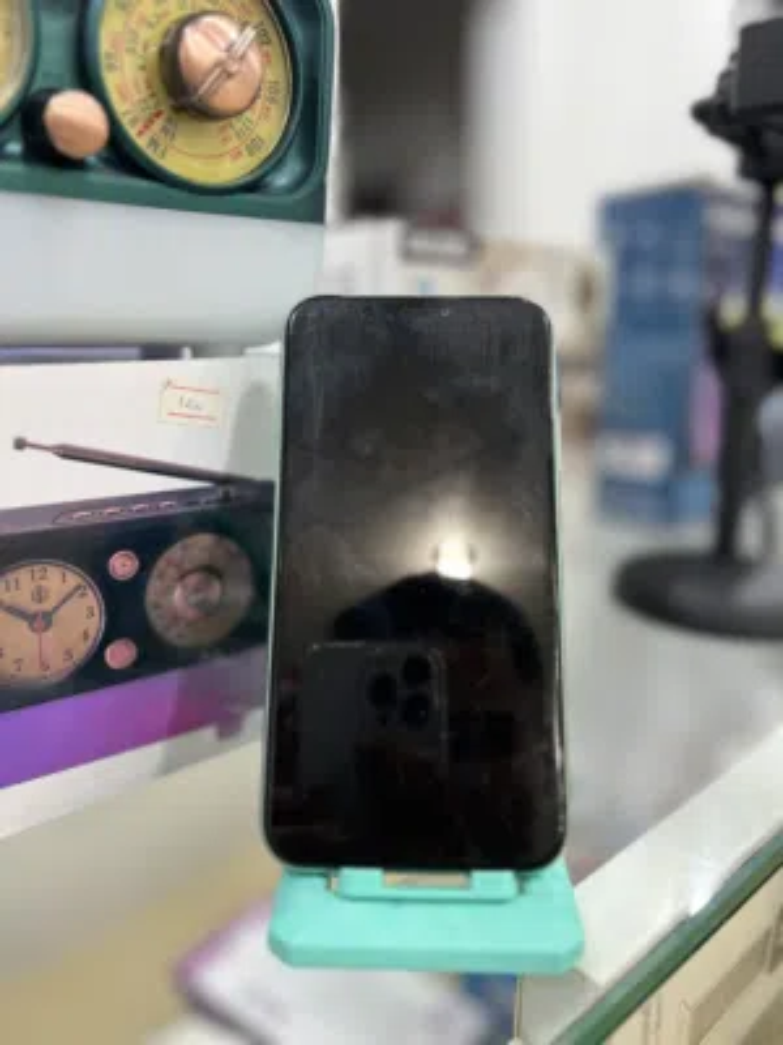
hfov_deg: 53.1
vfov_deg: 67.3
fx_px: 784
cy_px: 522
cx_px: 392
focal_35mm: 26
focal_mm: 5.7
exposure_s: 1/100
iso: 125
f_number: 1.5
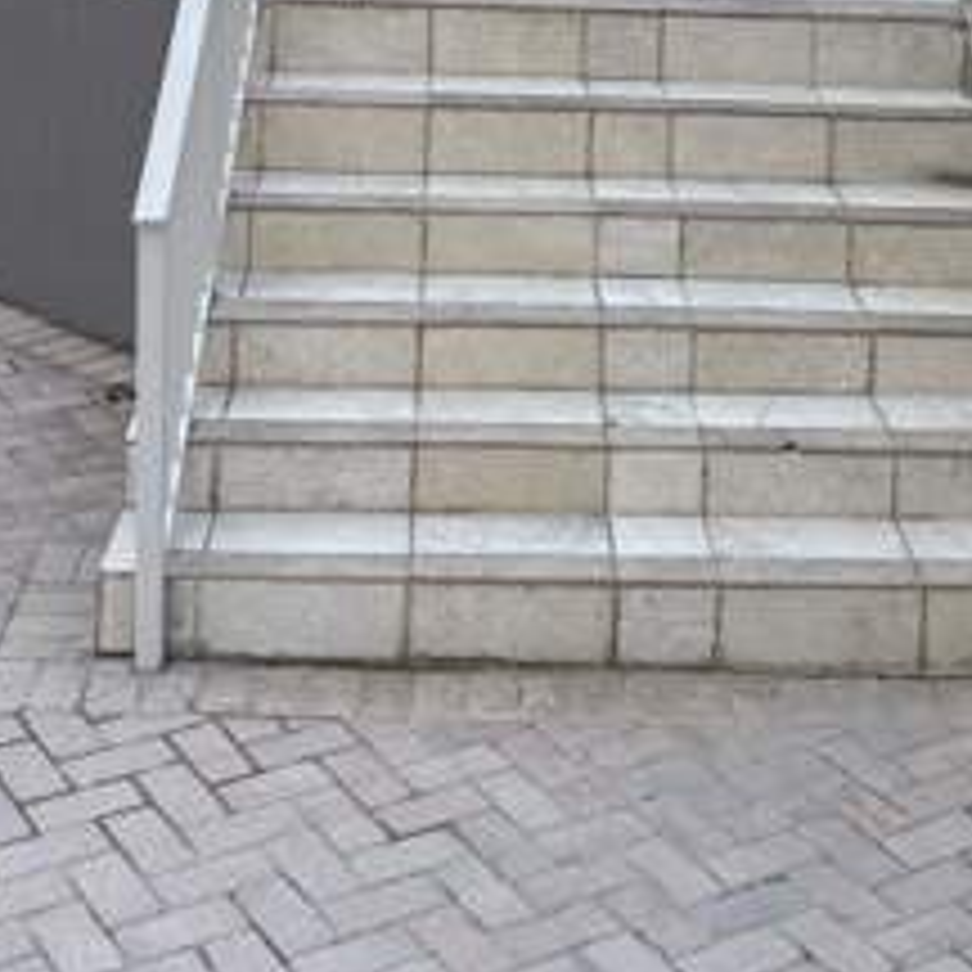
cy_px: -63
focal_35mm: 68
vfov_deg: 23.9
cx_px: 626
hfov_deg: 25.3
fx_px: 2160
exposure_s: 1/2747
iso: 50
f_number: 1.6
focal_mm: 5.96
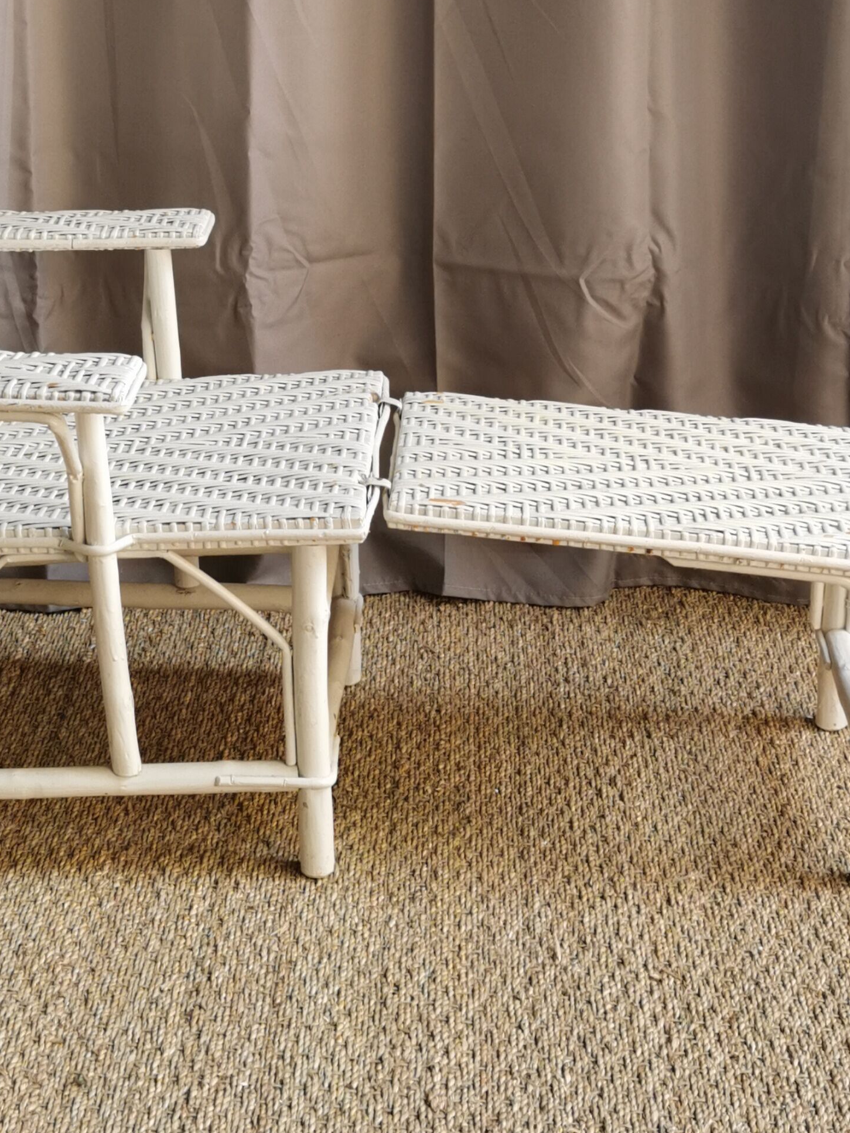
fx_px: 2161
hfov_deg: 22.0
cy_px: 272
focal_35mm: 66
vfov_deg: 28.9
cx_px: 179
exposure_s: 1/157
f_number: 1.8
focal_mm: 5.58
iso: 50
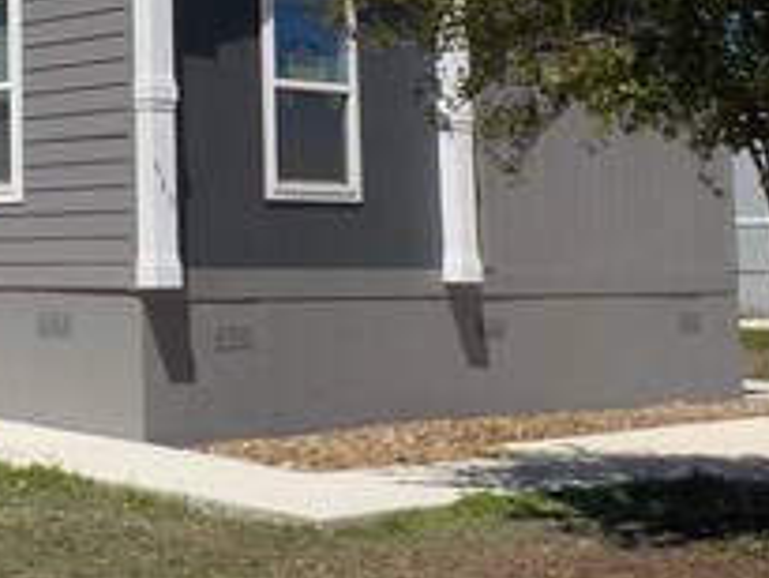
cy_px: 49
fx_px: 1667
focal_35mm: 75
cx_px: 4
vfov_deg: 19.3
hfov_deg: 24.8
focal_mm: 4.1
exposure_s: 1/640
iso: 125
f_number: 6.6
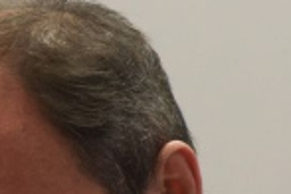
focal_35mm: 1632
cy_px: 349
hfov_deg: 1.3
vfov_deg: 0.8
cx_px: -220
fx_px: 13191
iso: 4000
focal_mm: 200
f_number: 5
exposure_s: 1/250
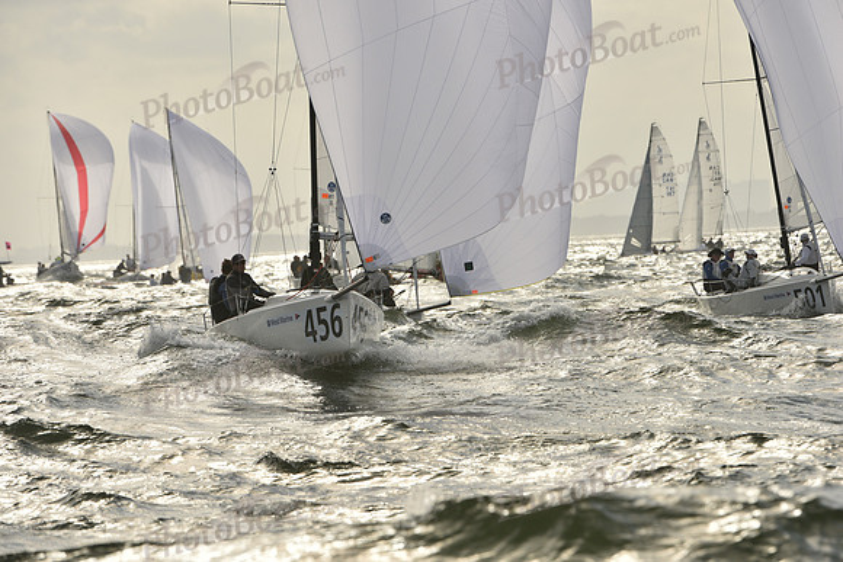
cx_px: 422
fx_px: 9368
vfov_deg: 3.4
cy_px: 281
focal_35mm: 400
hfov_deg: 5.2
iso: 320
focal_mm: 400
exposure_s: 1/1250
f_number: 9
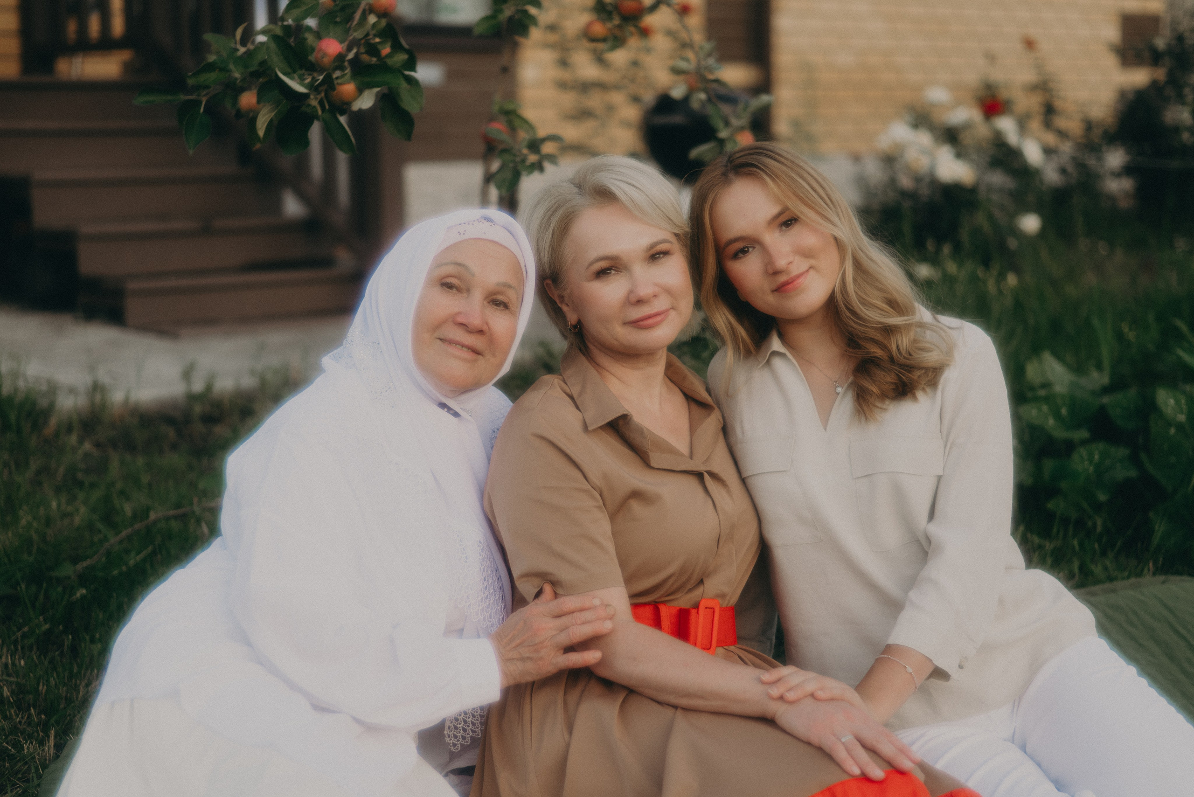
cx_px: 597
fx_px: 1960
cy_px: 416
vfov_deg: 23.0
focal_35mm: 59
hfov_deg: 33.9
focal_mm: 50
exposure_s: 1/640
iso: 100
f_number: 2
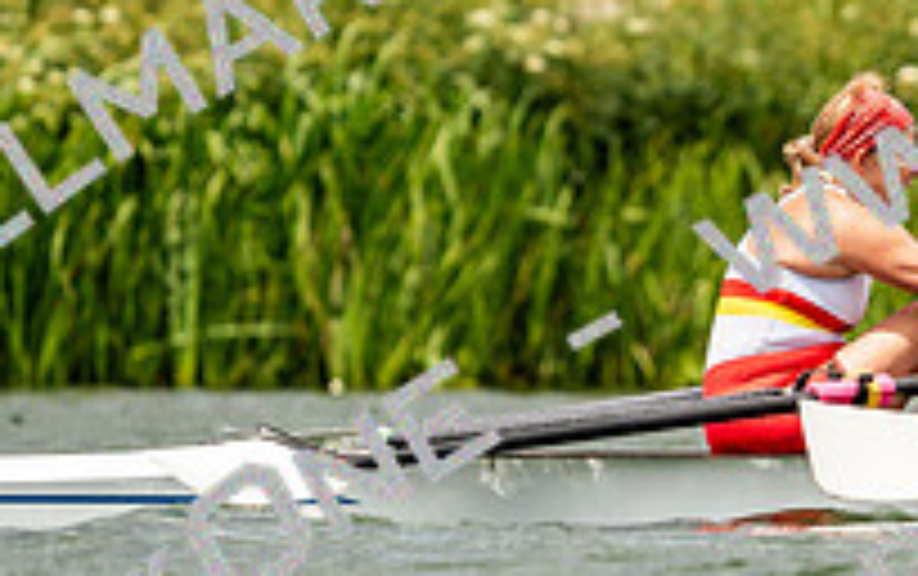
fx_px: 35415
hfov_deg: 1.5
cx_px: 1251
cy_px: 308
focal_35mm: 1414
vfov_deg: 0.9
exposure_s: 1/2000
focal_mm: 489
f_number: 6.3
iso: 320
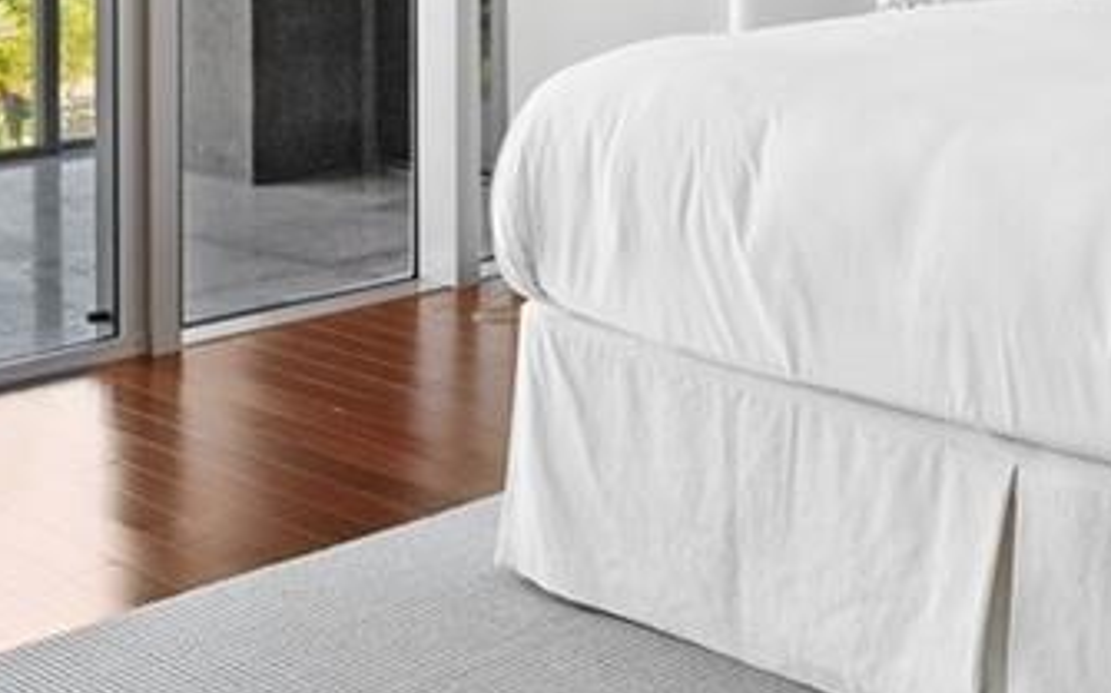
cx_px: 600
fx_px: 2209
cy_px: -81
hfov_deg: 28.2
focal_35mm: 73
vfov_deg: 17.2
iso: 200
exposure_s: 1/8
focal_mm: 15
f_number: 8
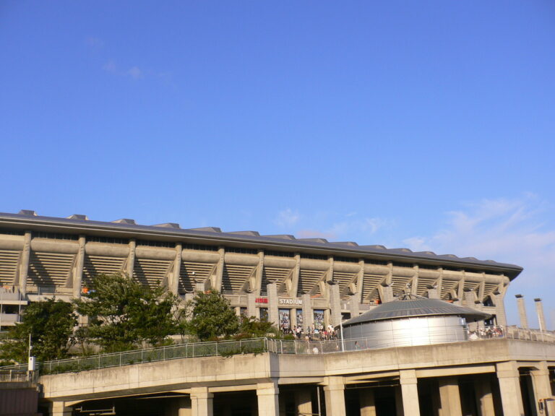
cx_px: 278
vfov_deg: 40.7
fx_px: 561
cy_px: 208
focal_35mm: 35
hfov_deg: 52.6
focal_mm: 5.8
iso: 80
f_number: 5.6
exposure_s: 1/250
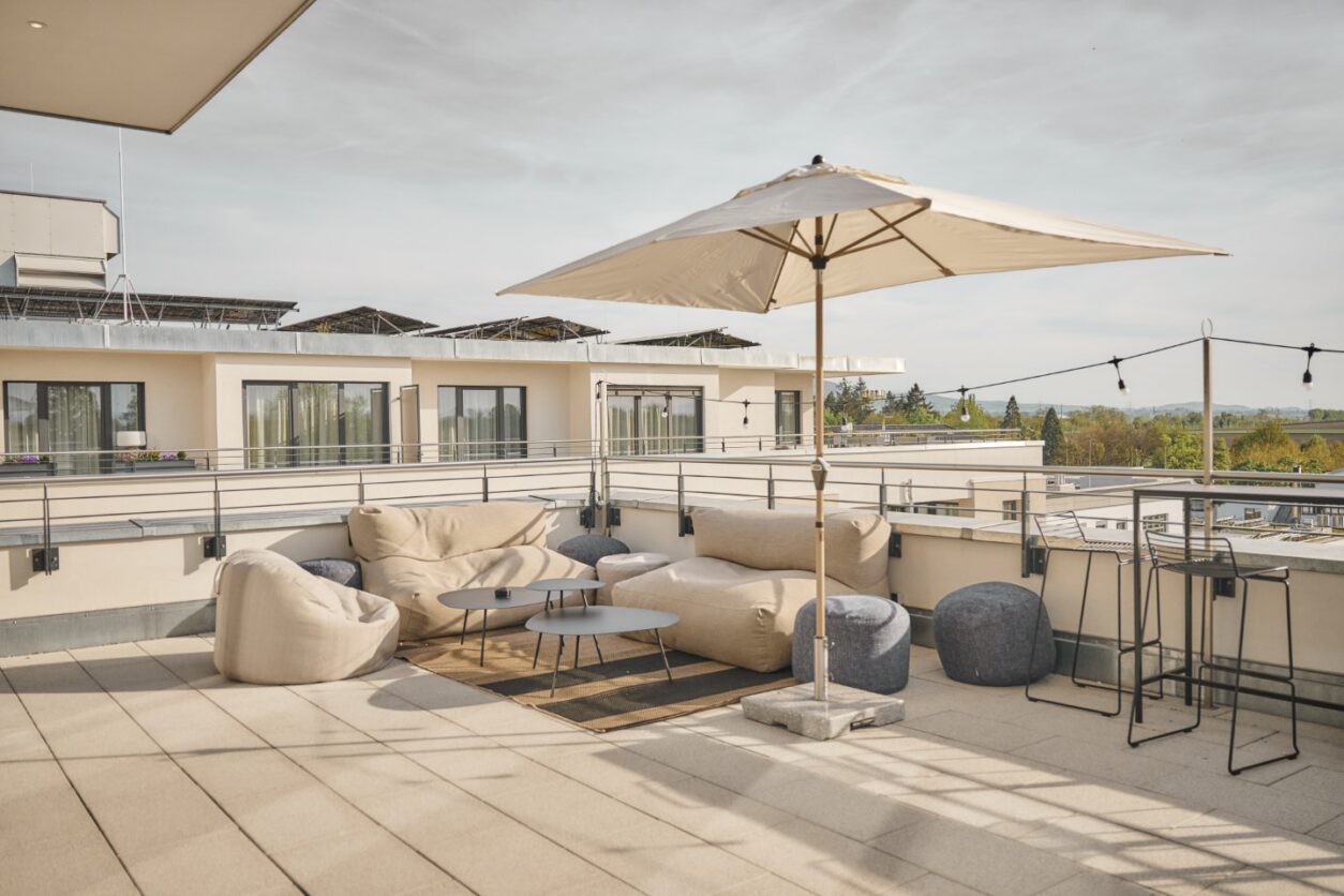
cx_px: 672
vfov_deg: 44.3
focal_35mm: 30
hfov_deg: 62.8
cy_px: 448
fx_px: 1101
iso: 500
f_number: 3.2
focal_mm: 29.5
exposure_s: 1/13000
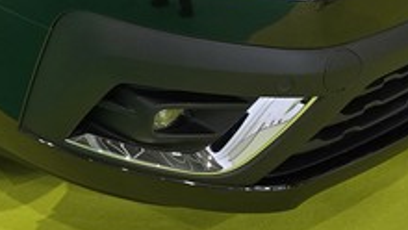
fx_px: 985
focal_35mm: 91
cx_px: 19
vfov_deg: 11.6
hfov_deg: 22.7
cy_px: -262
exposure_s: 1/100
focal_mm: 6.3
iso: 250
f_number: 1.7
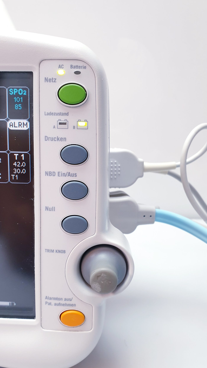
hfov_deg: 40.0
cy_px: 186
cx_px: 83
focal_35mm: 29
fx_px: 283
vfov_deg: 66.1
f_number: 2.4
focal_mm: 4.3
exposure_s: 1/50
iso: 160
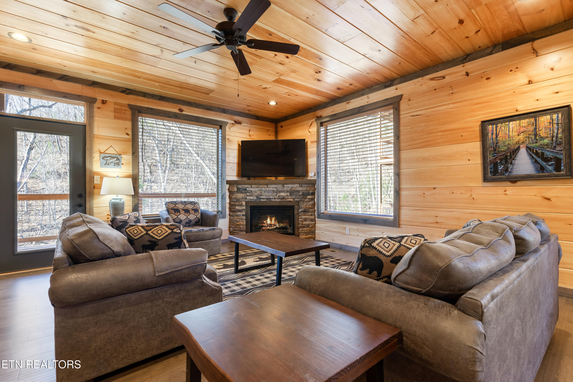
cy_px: 191
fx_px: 263
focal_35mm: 16
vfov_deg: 72.1
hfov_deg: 95.0
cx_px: 286
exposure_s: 1/1.67
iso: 100
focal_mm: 16.5
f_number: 9
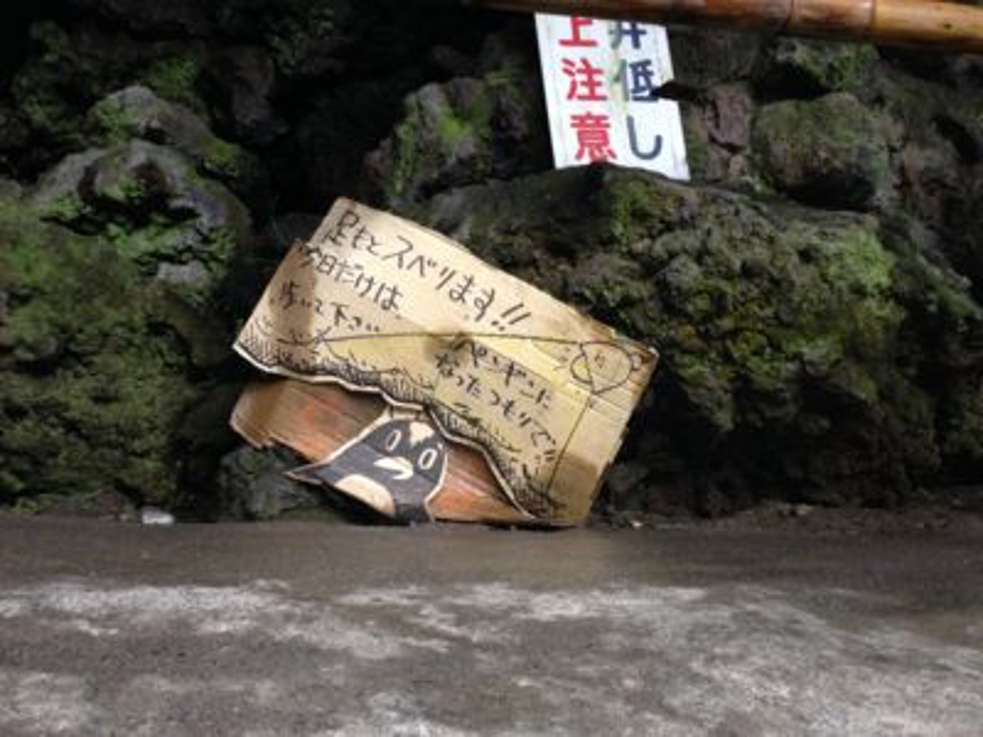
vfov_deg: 42.9
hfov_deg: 55.4
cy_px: 368
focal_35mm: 33
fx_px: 937
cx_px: 492
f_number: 2.4
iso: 125
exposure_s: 1/20
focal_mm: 4.12
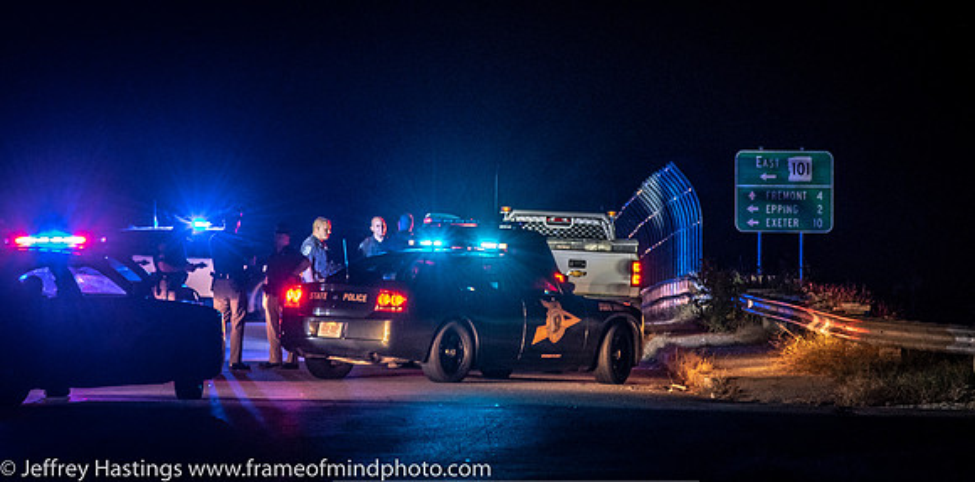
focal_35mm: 288
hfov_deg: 7.7
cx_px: 455
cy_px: 205
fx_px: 7247
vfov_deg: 3.8
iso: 2000
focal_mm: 165
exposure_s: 1/30
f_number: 5.3
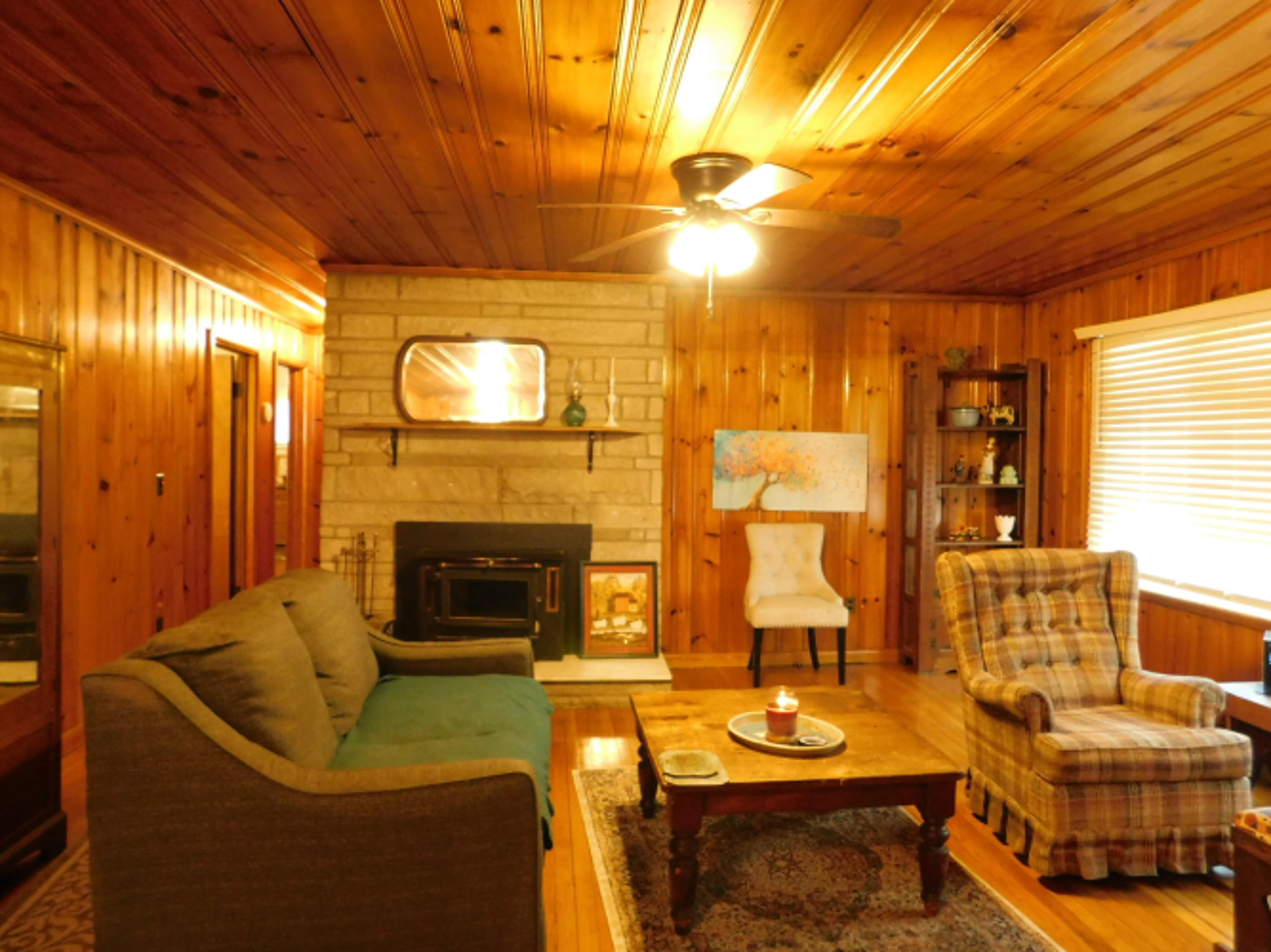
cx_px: 636
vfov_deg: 58.9
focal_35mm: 23
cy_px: 476
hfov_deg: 73.9
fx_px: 844
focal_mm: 4
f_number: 3
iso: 500
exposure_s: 1/8
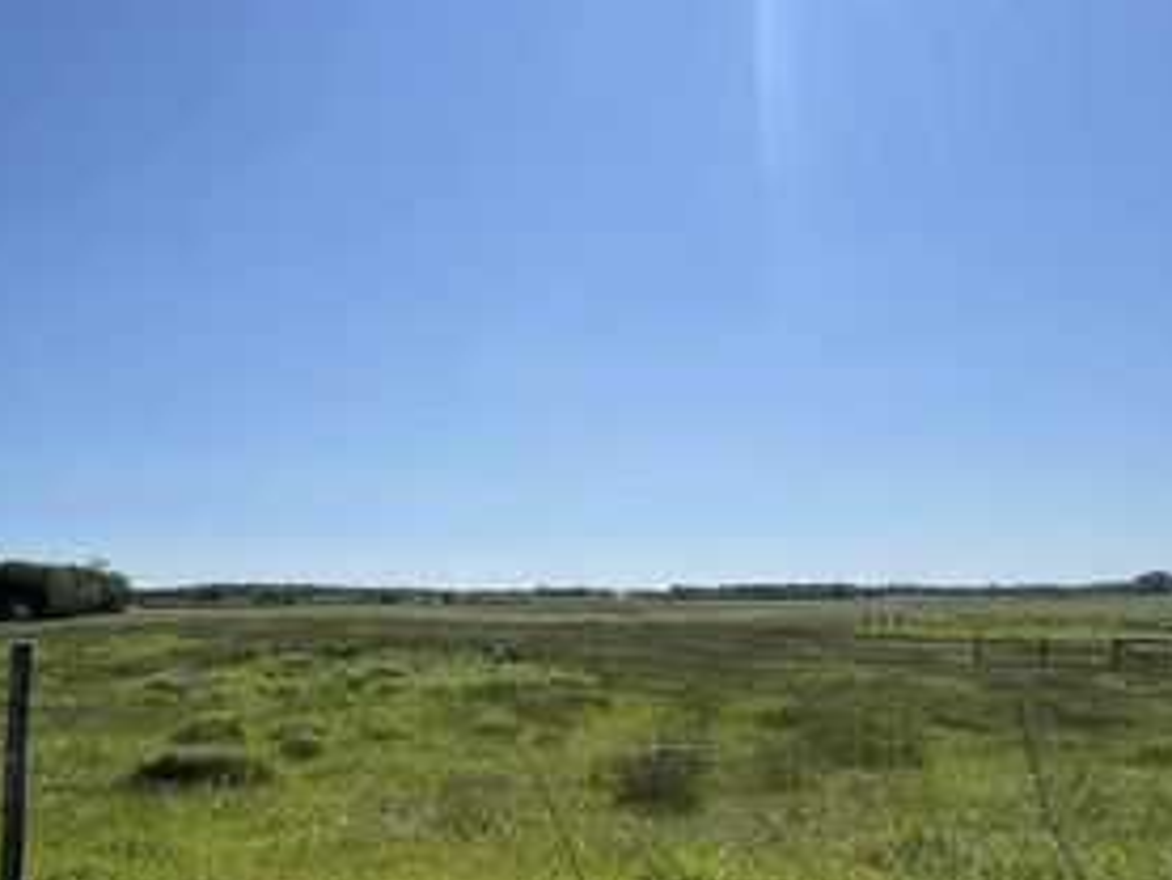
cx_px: 448
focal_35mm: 30
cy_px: 639
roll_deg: +1.5
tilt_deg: -2.0
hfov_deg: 59.3
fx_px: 1016
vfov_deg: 45.5
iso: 32
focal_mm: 1.57
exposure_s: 1/3311
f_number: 1.8
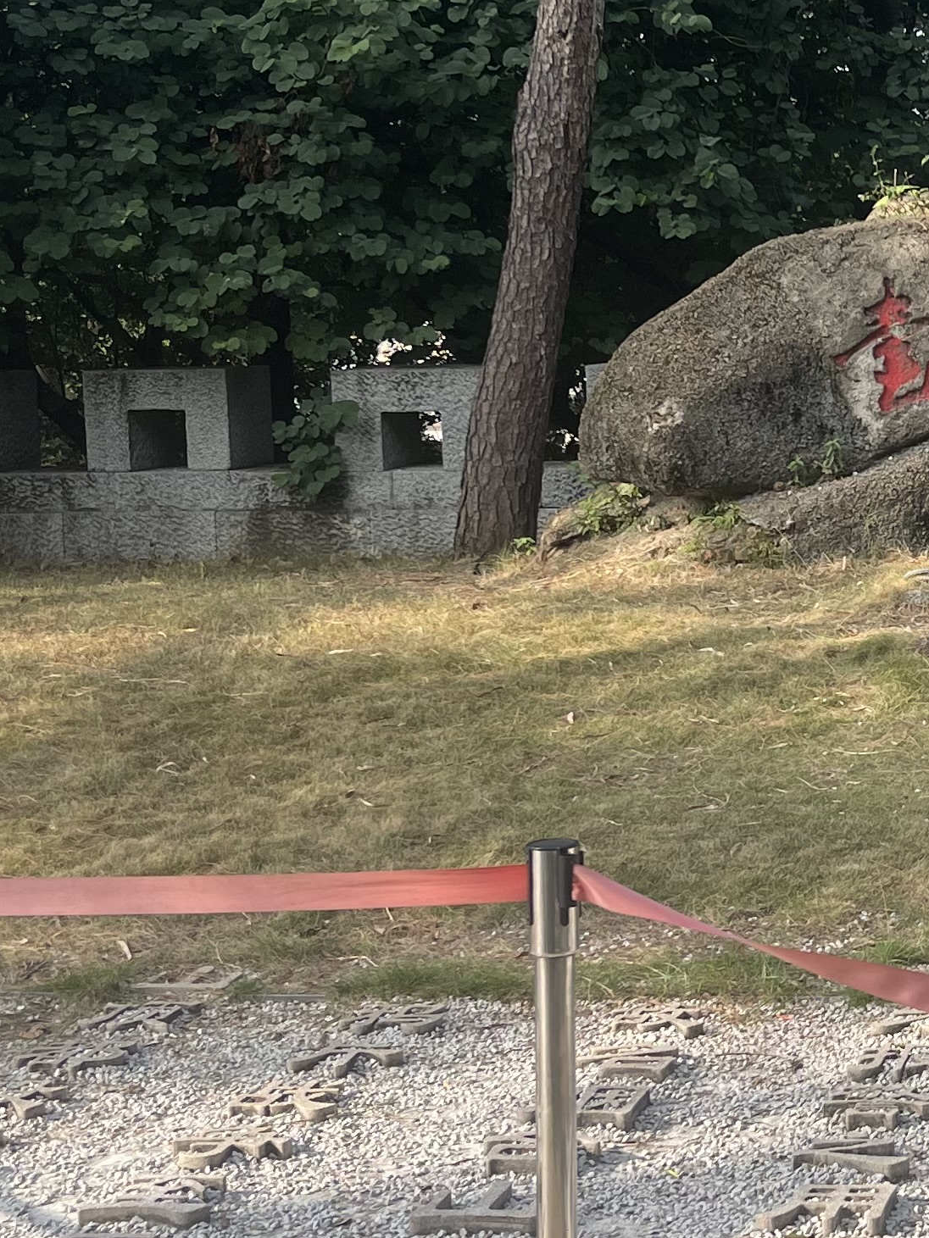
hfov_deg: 19.8
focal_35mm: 69
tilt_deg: -5.0
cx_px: 1165
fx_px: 2469
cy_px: 467
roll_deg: +0.8
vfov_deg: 28.1
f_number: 1.6
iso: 32
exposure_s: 1/1175
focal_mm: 5.1
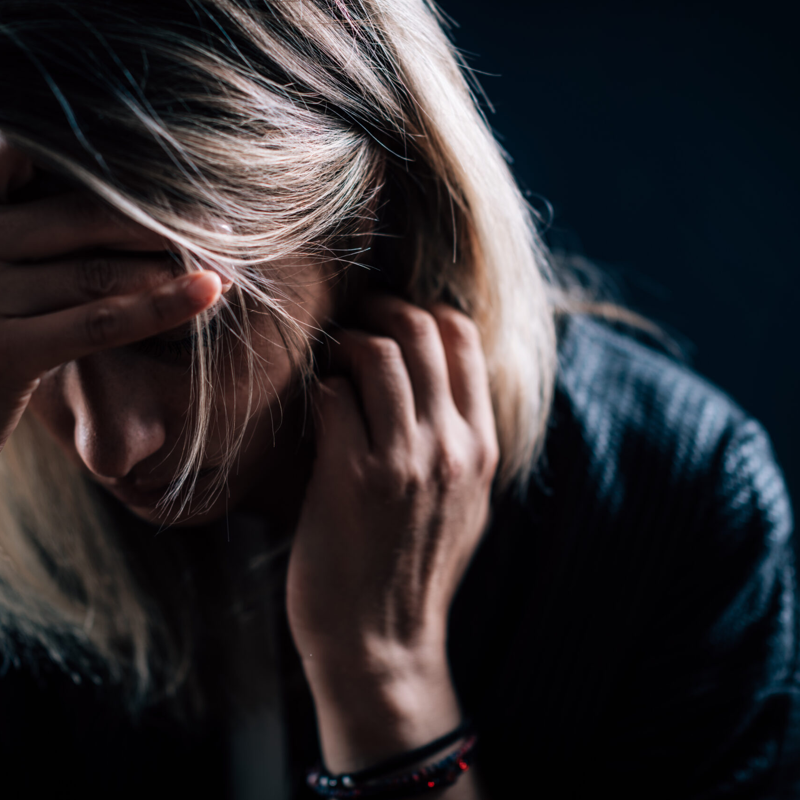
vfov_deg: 16.0
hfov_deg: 16.0
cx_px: 361
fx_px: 2850
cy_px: 401
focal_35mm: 109
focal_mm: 85
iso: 64
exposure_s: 1/200
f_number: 2.2
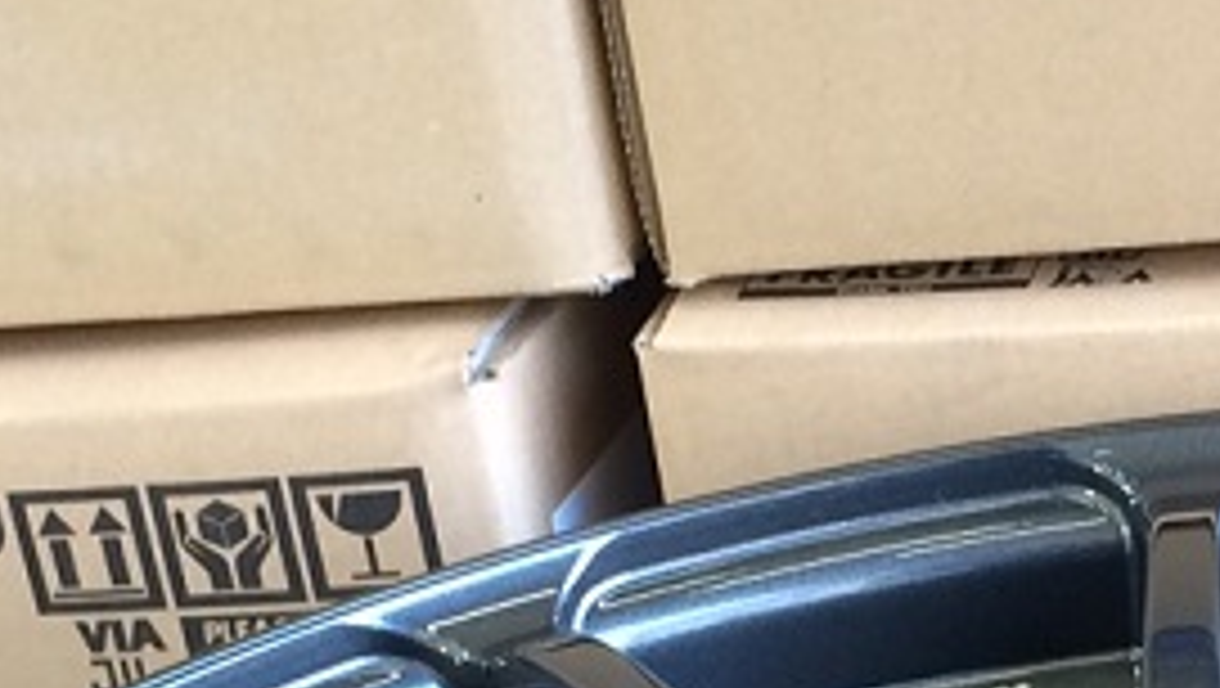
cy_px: 978
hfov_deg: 16.0
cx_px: 948
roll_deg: +10.2
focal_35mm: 133
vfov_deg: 9.0
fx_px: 4306
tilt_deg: -26.4
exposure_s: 1/30
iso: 50
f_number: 2.2
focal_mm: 4.15
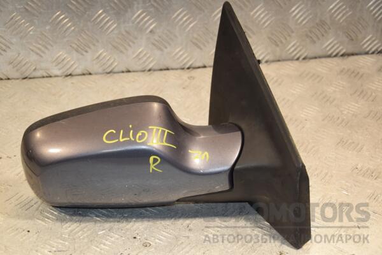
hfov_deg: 26.0
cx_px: 191
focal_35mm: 78
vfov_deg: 17.5
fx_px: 828
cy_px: 128
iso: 800
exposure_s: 1/200
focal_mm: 52
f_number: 5
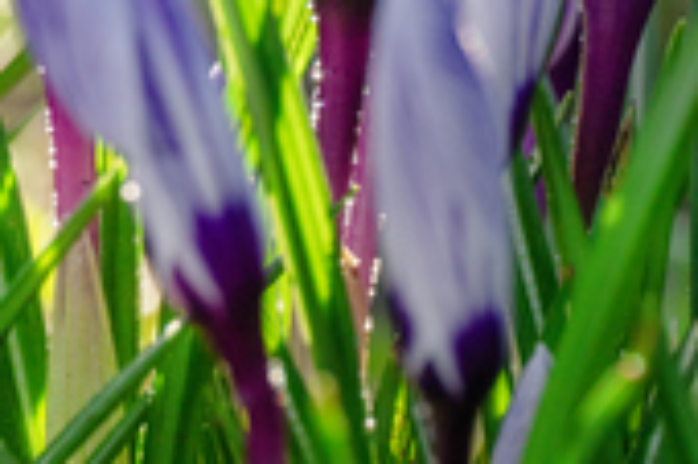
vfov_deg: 3.1
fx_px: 8658
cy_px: -2
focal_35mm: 447
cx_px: -271
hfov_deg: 4.6
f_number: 4
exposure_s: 1/1000
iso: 250
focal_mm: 105
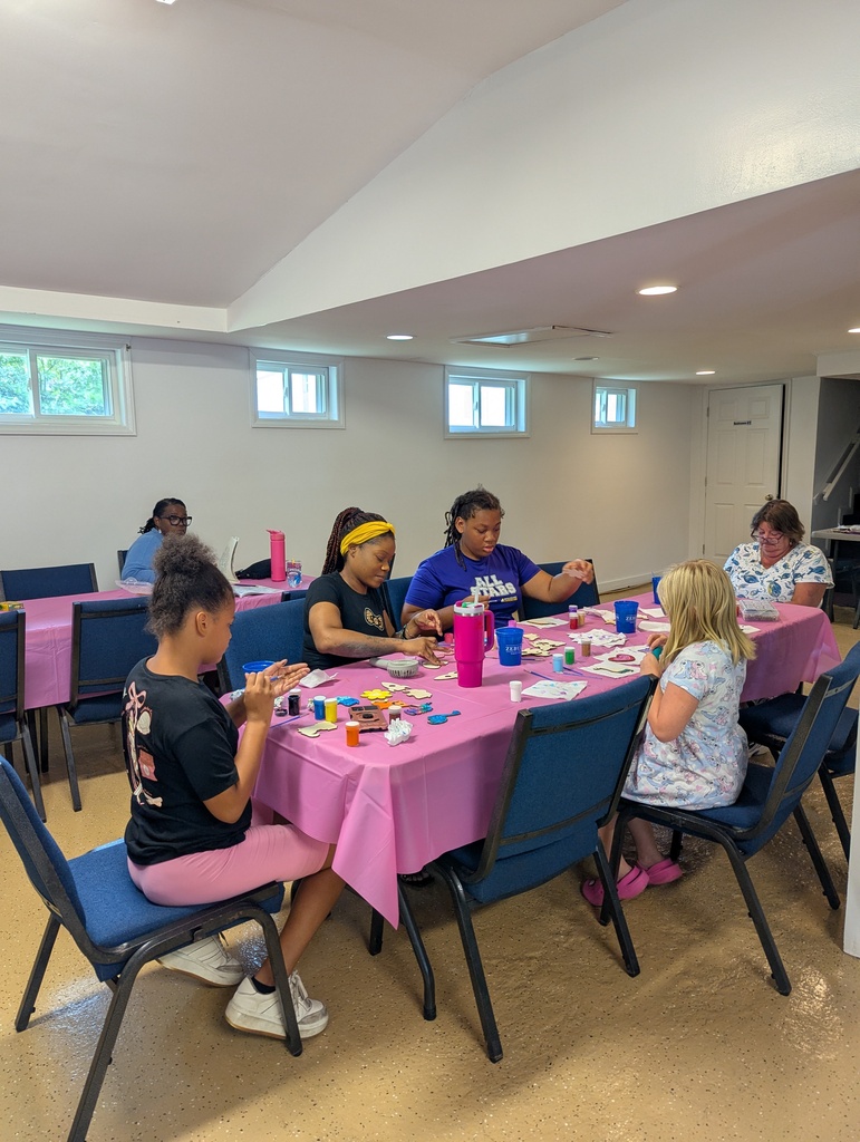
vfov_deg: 71.5
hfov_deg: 56.9
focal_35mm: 24
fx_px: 793
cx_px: 430
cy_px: 571
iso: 95
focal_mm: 6.81
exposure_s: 1/120
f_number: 1.85
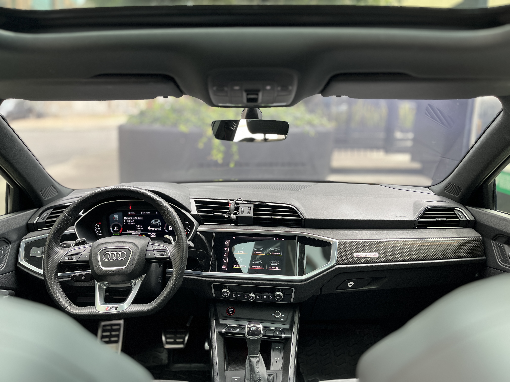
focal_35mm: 26
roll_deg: -1.1
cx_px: 255
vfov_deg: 53.1
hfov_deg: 67.3
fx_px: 383
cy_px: 191
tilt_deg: -11.2
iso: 100
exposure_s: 1/121
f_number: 1.6
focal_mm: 5.1
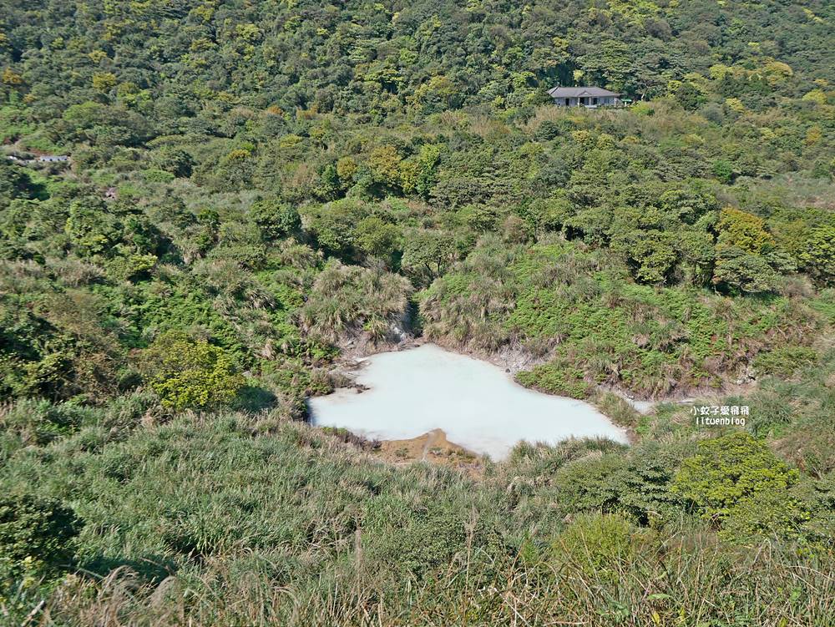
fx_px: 724
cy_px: 314
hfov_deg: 59.9
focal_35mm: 30
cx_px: 418
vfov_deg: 46.8
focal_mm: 15
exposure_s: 1/800
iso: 200
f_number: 5
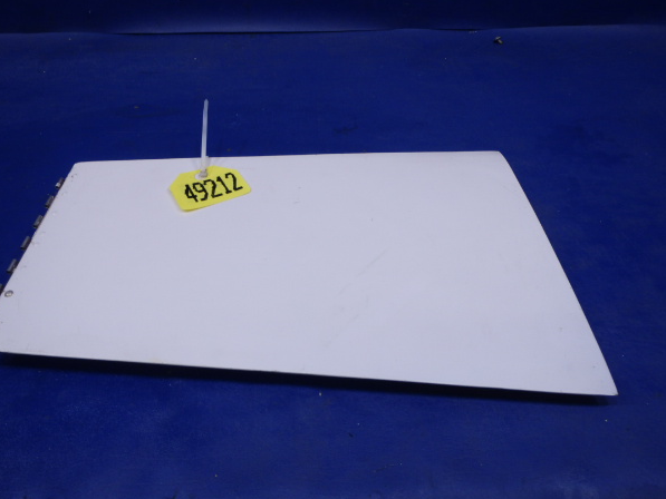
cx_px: 313
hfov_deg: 59.9
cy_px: 263
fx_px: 577
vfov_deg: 46.8
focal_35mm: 30
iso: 200
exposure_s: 1/30
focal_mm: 5
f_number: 3.9
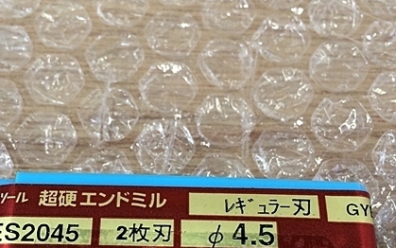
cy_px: 204
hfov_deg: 42.4
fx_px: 507
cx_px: 156
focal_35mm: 47
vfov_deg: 26.8
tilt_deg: -68.7
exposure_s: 1/30
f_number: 2.2
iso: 50
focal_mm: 4.15
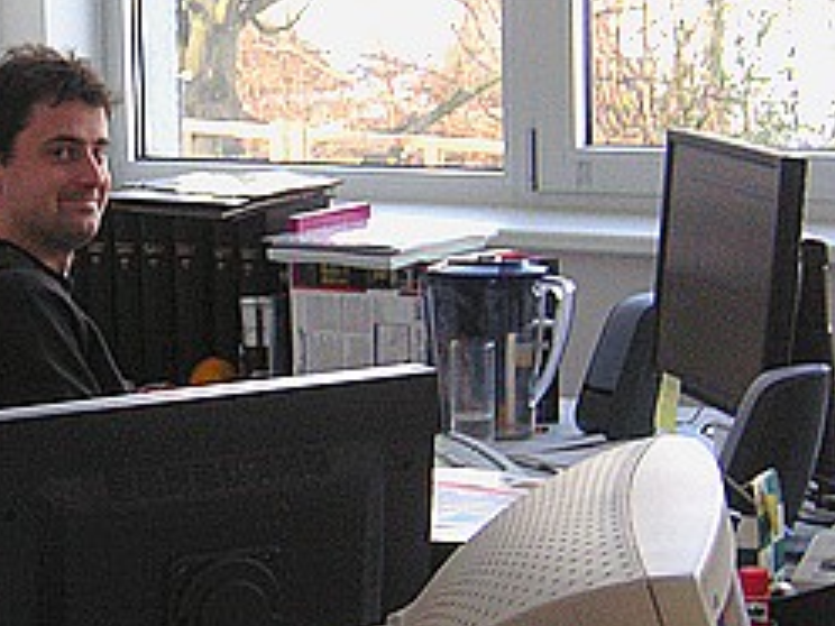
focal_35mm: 130
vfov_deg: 11.4
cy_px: 268
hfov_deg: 15.0
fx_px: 3136
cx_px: 77
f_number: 4.2
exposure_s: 1/90
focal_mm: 11.7
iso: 160
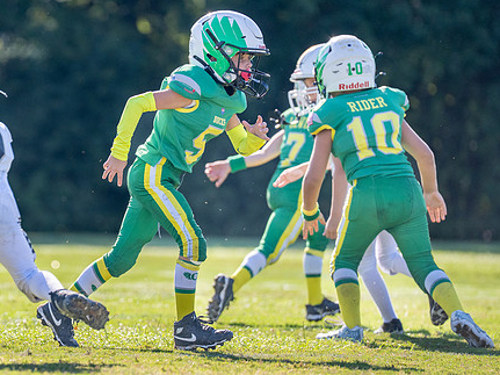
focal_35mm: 423
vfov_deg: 3.5
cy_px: 171
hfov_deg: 4.7
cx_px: 77
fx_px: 6108
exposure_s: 1/2500
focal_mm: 200
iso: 250
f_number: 2.8
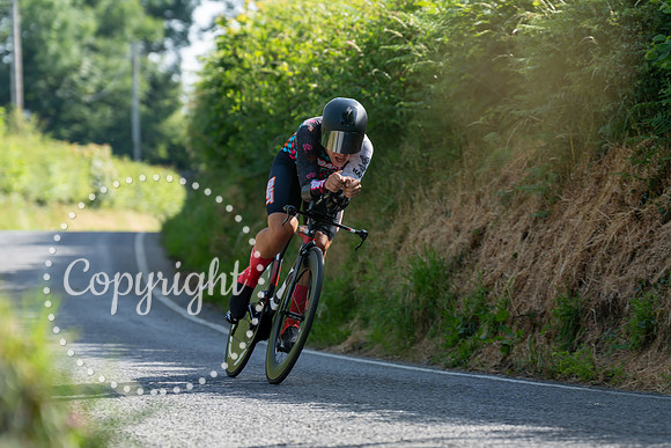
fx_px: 3774
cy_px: 228
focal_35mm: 202
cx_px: 333
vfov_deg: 6.8
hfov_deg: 10.2
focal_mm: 141
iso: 250
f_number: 3.5
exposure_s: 1/800
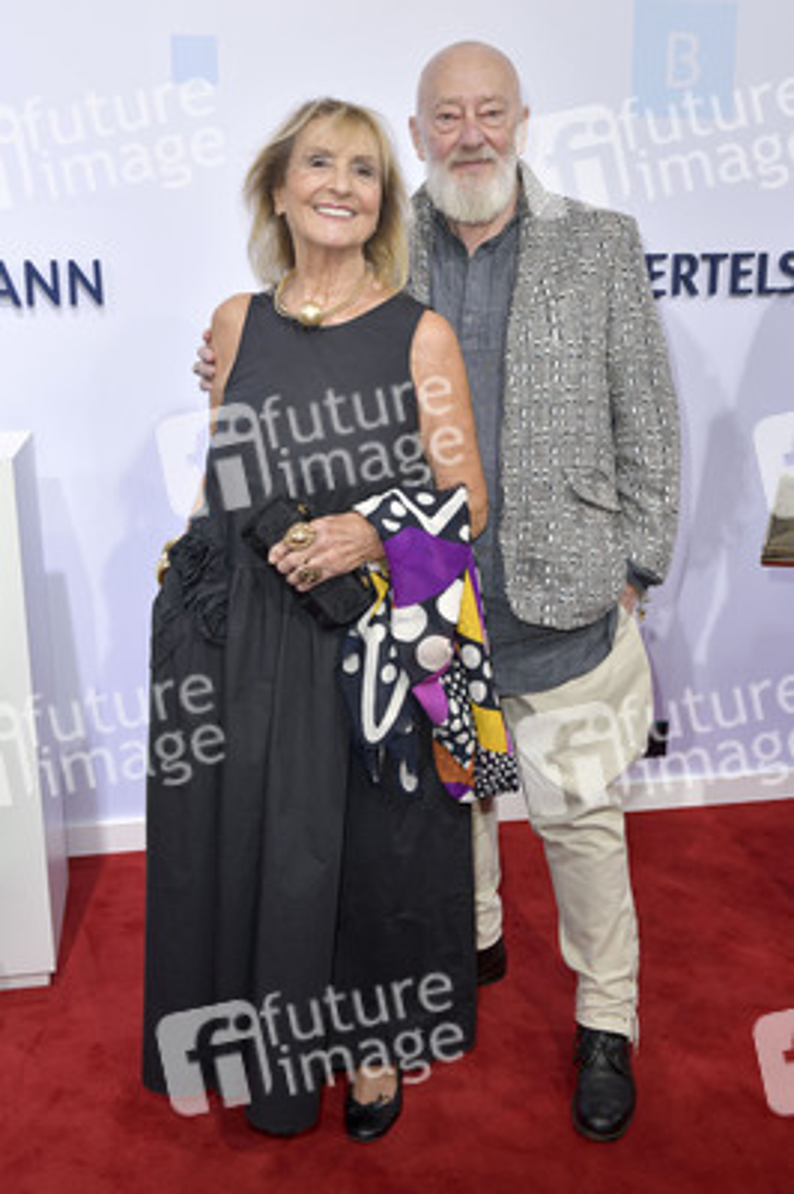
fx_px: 1127
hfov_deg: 38.8
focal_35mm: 34
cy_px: 597
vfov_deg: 55.8
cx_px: 397
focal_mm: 34
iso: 320
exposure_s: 1/160
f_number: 7.1
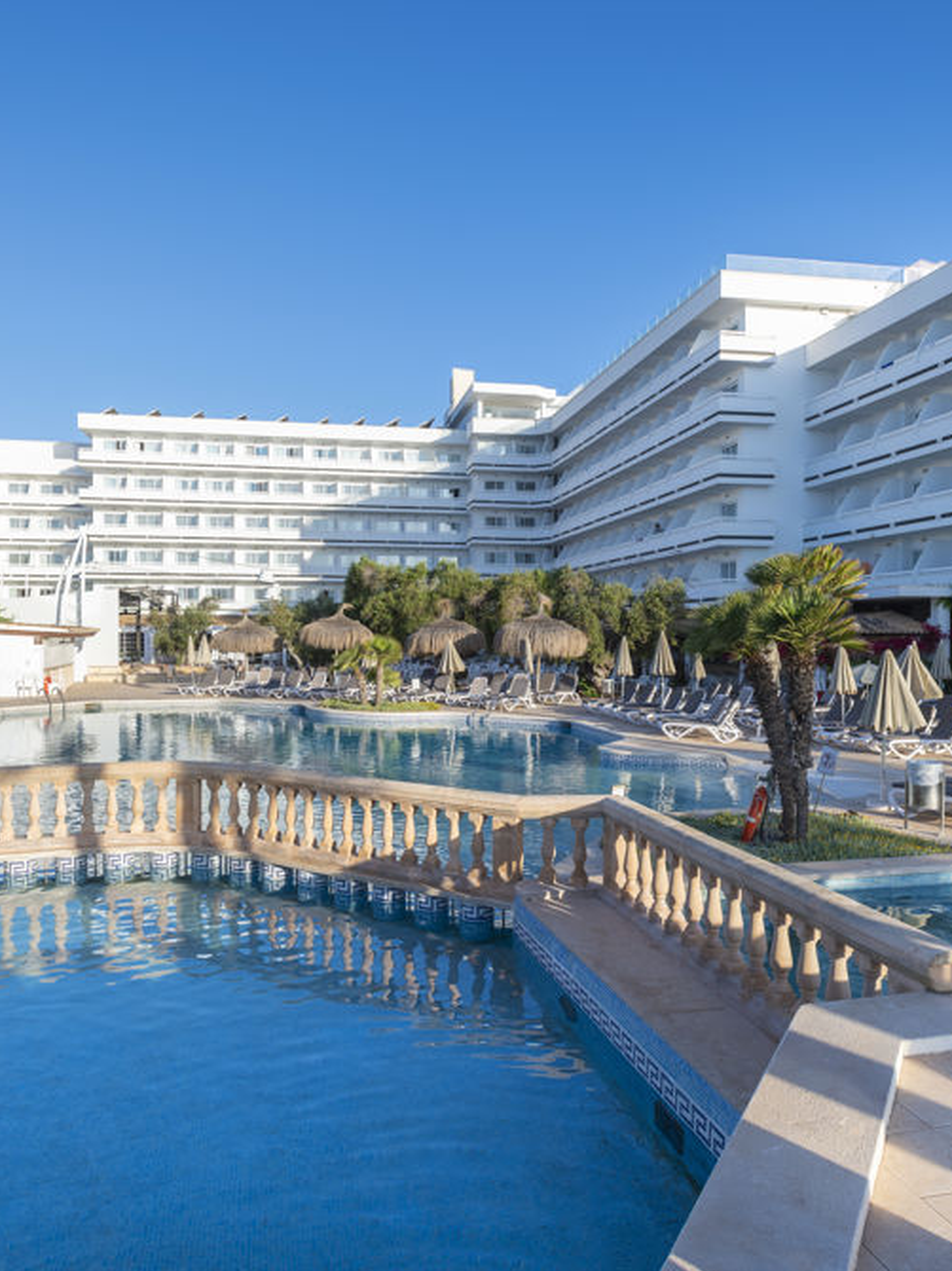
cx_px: 465
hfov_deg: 54.8
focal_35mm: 25
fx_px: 917
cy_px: 645
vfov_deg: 69.4
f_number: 8
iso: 64
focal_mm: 17
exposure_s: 1/125
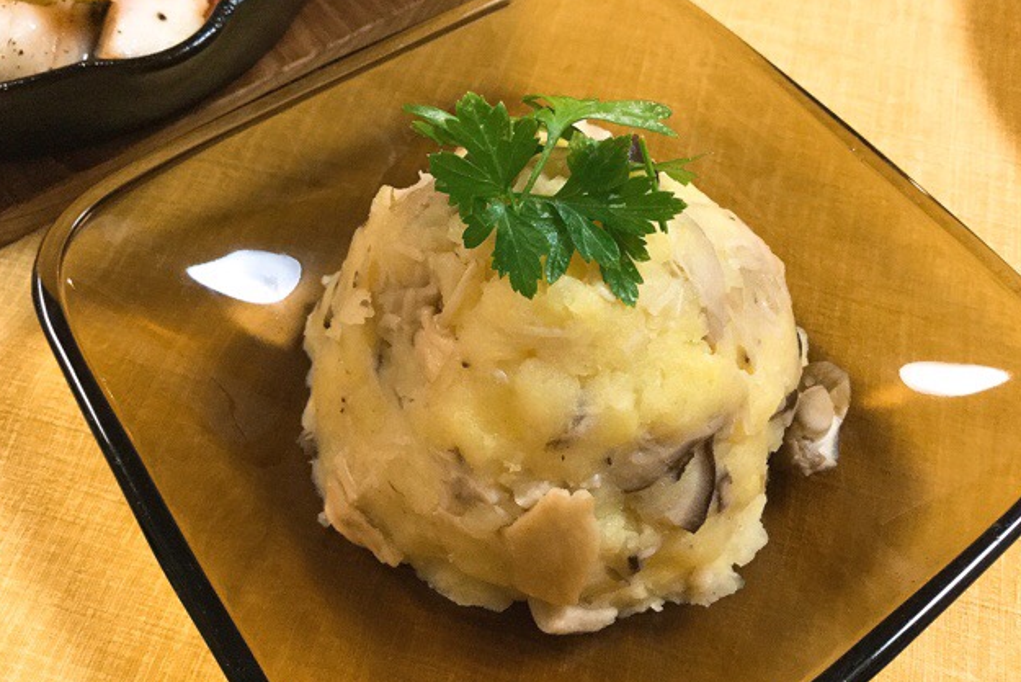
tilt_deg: -58.8
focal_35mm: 33
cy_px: 312
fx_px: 936
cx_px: 505
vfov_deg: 40.0
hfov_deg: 57.2
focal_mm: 3.3
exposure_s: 1/30
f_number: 2.4
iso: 200
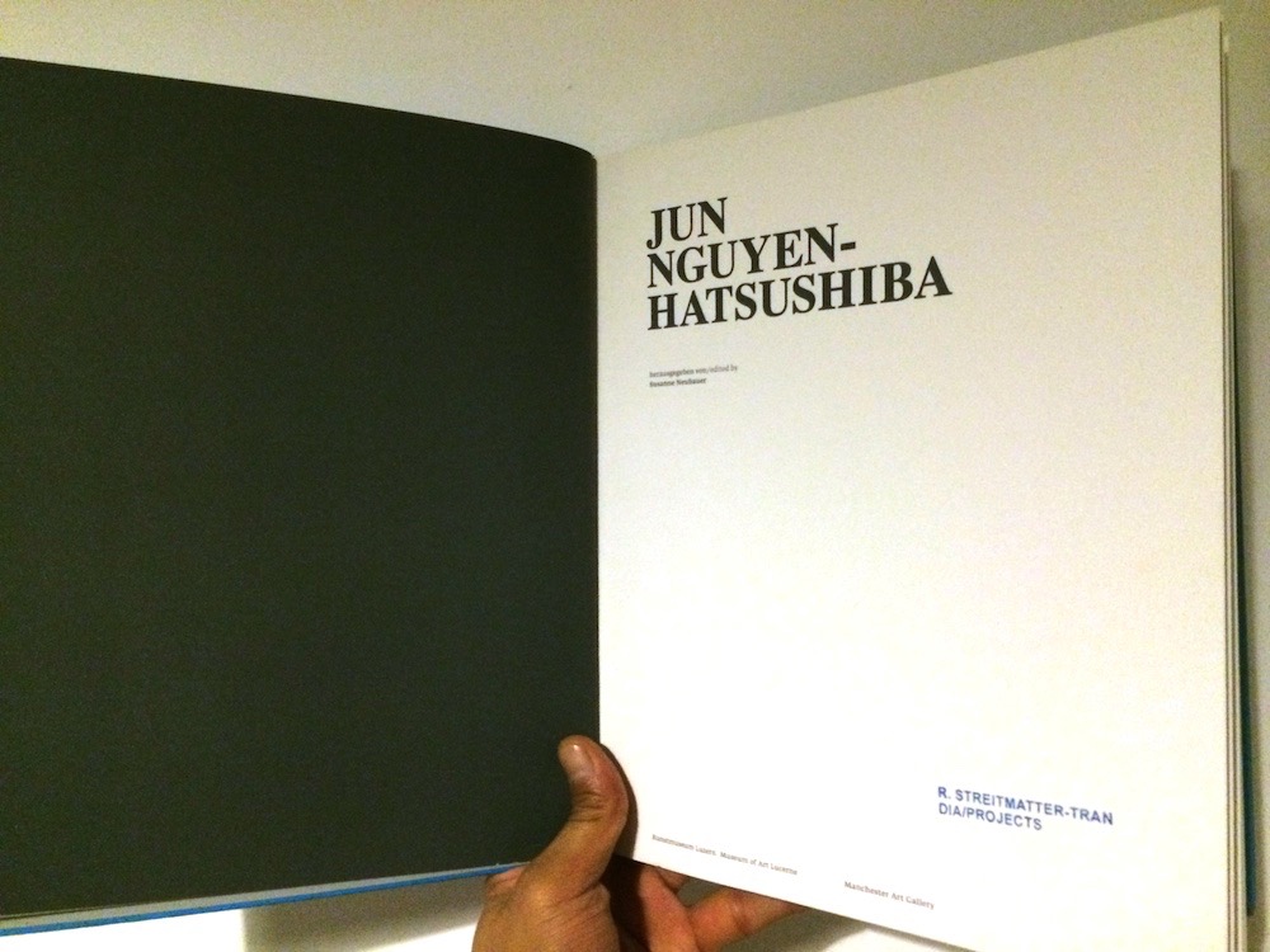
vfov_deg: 46.8
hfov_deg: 60.0
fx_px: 1101
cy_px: 476
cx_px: 635
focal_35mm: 30
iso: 500
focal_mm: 4.12
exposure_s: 1/15
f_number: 2.2
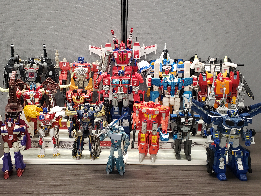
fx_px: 219
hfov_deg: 61.6
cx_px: 121
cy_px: 93
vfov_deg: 48.2
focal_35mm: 29
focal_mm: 4.3
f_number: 2.4
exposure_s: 1/30
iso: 320
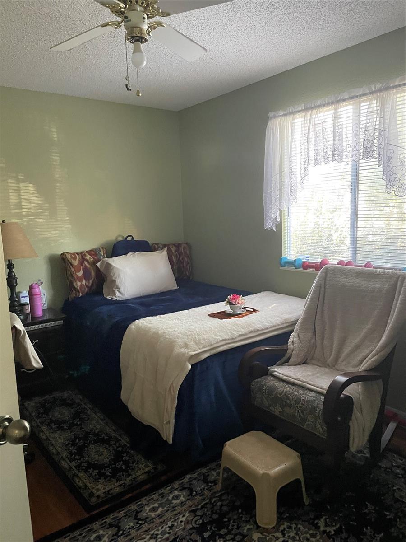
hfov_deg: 53.1
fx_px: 407
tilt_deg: -6.3
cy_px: 271
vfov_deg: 67.3
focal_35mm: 26
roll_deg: +4.2
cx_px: 203
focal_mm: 4.2
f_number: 1.6
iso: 500
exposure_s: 1/40
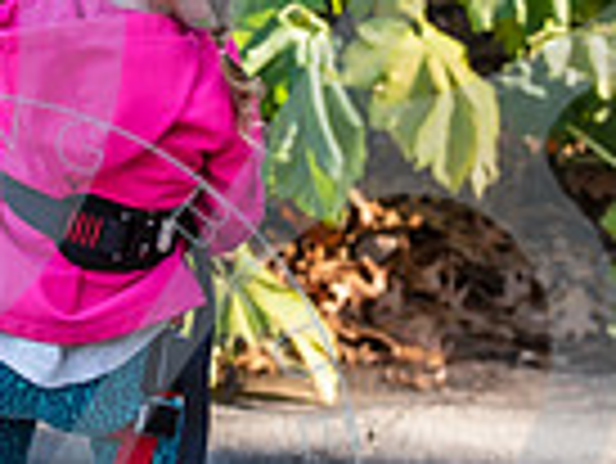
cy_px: 167
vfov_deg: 5.9
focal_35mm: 252
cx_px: 148
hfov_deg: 7.8
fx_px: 4488
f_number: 2.8
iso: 320
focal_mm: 80
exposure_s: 1/250
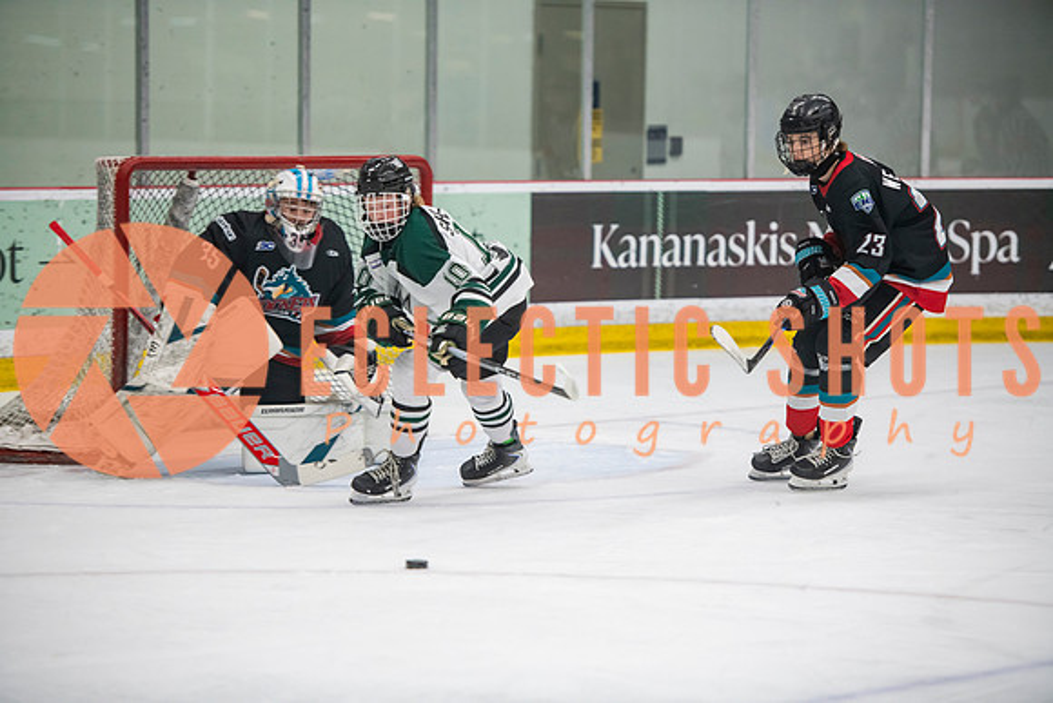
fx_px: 4388
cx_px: 526
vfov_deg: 9.2
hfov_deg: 13.7
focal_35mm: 150
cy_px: 352
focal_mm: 150
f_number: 3.2
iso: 2000
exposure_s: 1/640
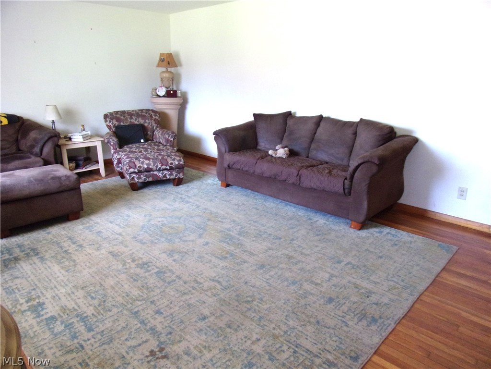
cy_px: 184
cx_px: 246
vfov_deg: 56.8
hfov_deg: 71.6
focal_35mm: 24
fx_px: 340
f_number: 3.3
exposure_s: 1/29
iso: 200
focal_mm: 4.3
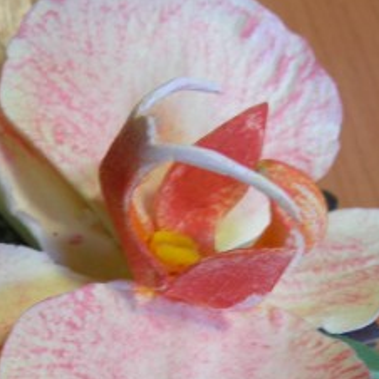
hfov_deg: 18.0
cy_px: 292
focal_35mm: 95
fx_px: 1177
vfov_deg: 18.2
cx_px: 47
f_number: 2.8
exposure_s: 1/9.4
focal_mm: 7.8
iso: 50
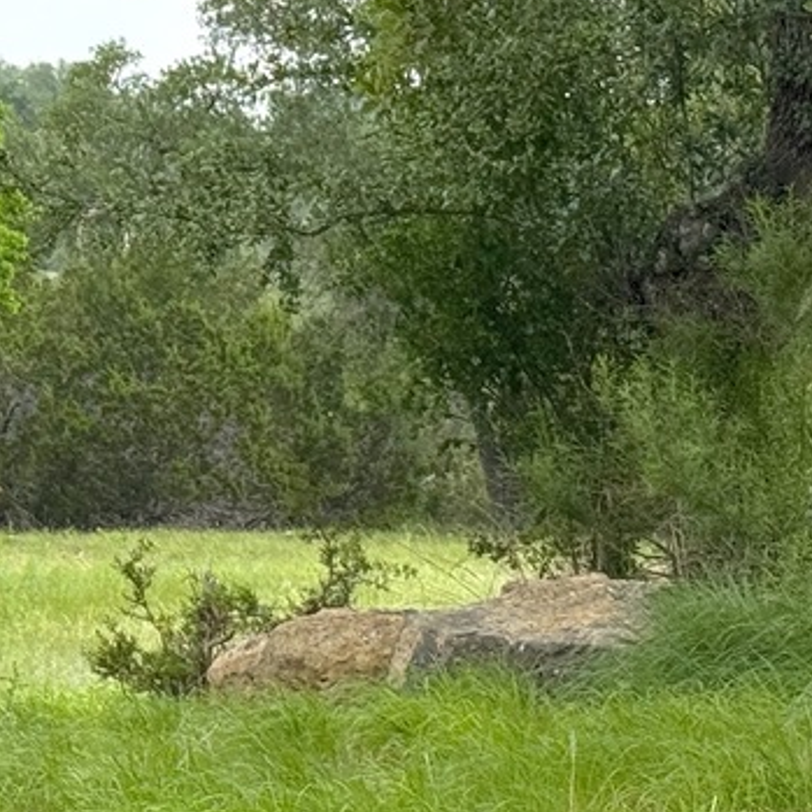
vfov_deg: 10.0
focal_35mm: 175
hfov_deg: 9.9
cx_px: -5
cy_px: 437
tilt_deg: -3.3
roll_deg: -3.1
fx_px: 4644
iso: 64
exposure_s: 1/2513
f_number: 1.78
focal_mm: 6.76
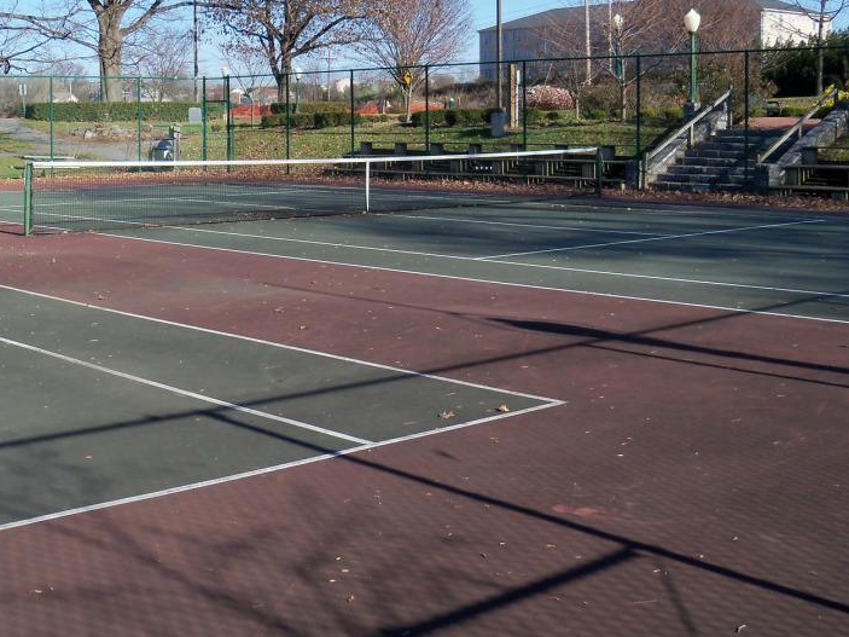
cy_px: 195
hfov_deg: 37.3
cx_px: 335
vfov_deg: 28.3
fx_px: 1251
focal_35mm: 51
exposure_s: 1/640
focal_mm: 6.2
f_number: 3.5
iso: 80
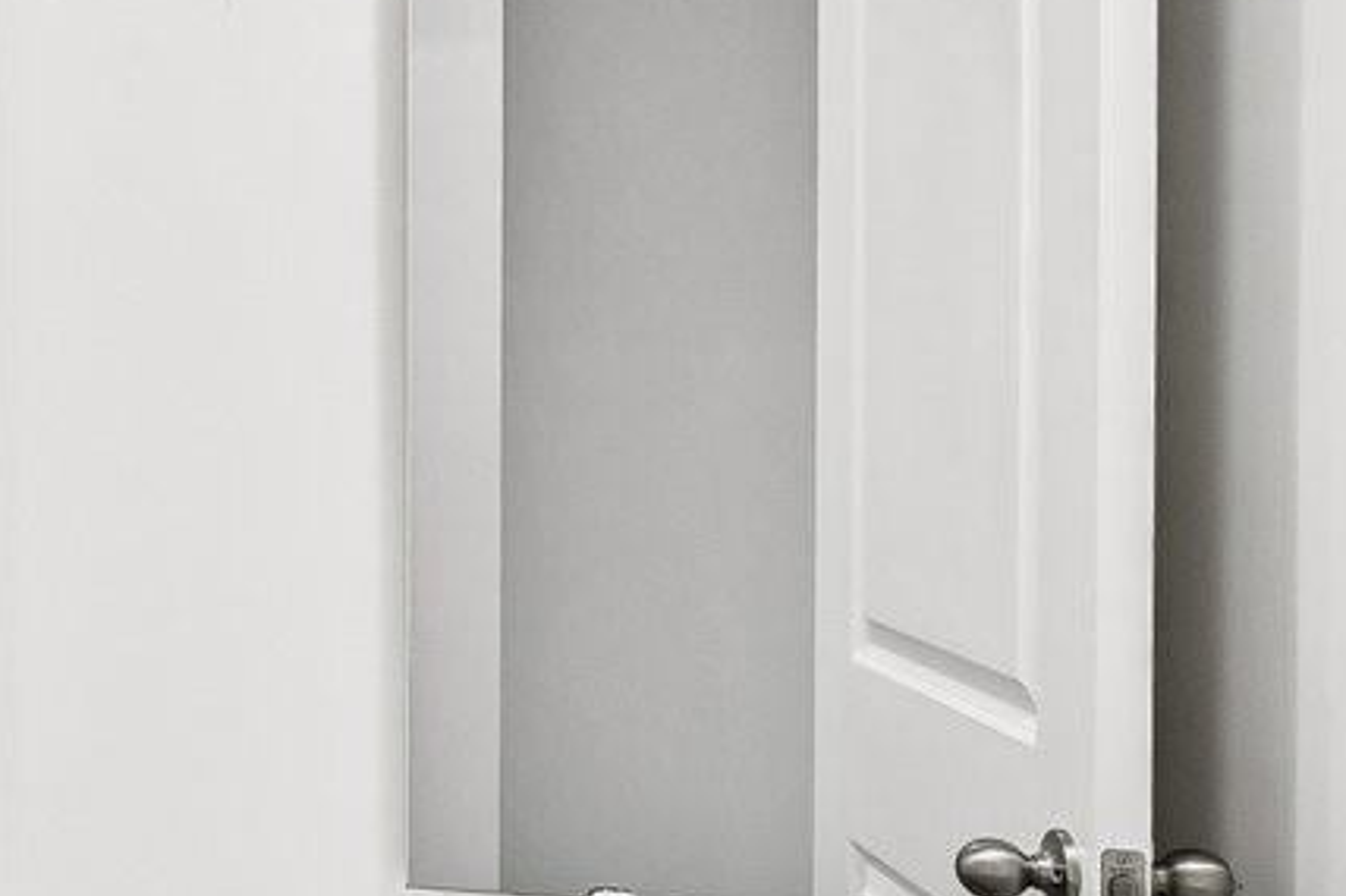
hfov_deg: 22.0
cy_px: 489
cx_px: -915
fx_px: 2504
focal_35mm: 67
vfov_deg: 20.3
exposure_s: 1/15
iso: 180
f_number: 8
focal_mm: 14
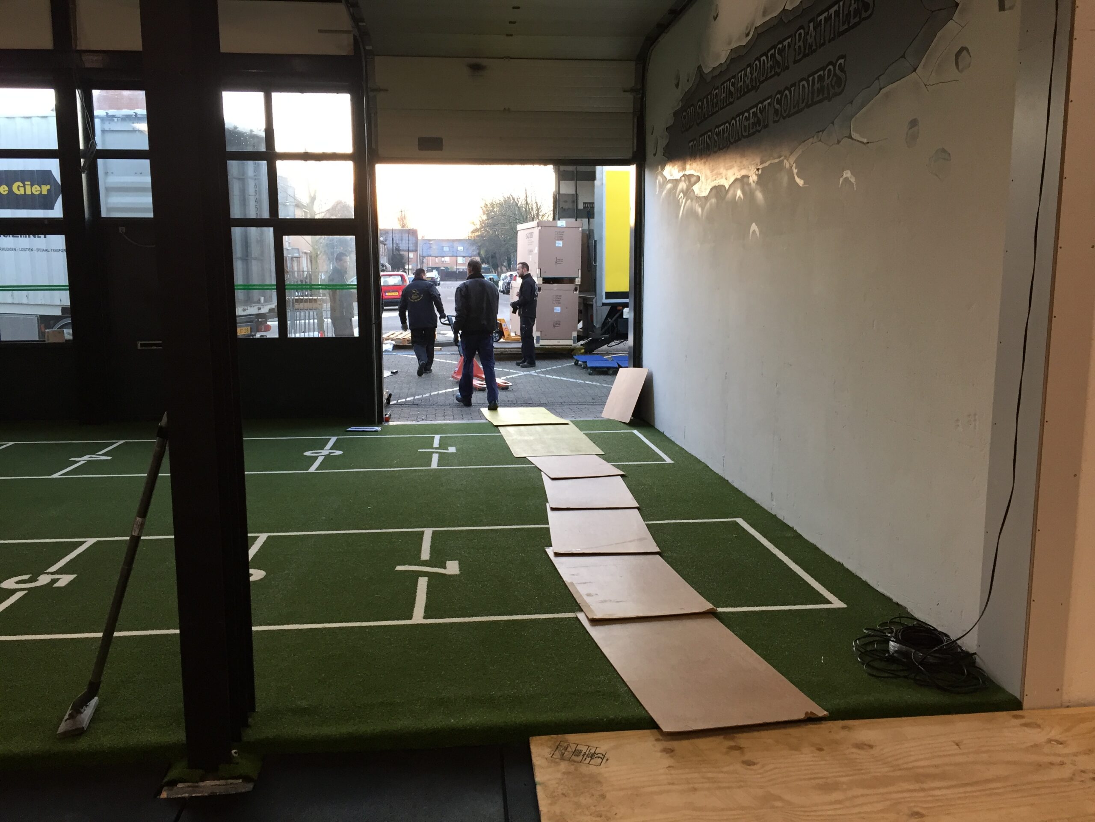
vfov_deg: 48.2
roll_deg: +1.8
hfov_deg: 61.7
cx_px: 548
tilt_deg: -7.8
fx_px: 917
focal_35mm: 29
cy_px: 411
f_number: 2.2
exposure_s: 1/33
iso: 50
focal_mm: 4.15
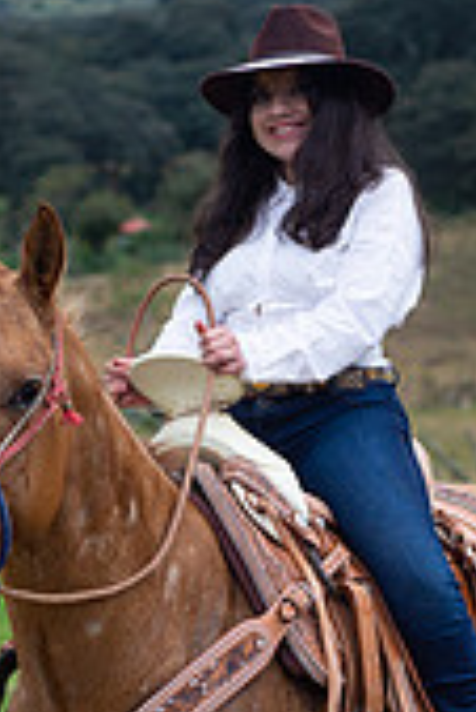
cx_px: 177
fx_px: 2632
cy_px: 615
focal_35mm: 133
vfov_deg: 15.3
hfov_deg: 10.3
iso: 400
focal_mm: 50
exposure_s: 1/800
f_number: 2.8
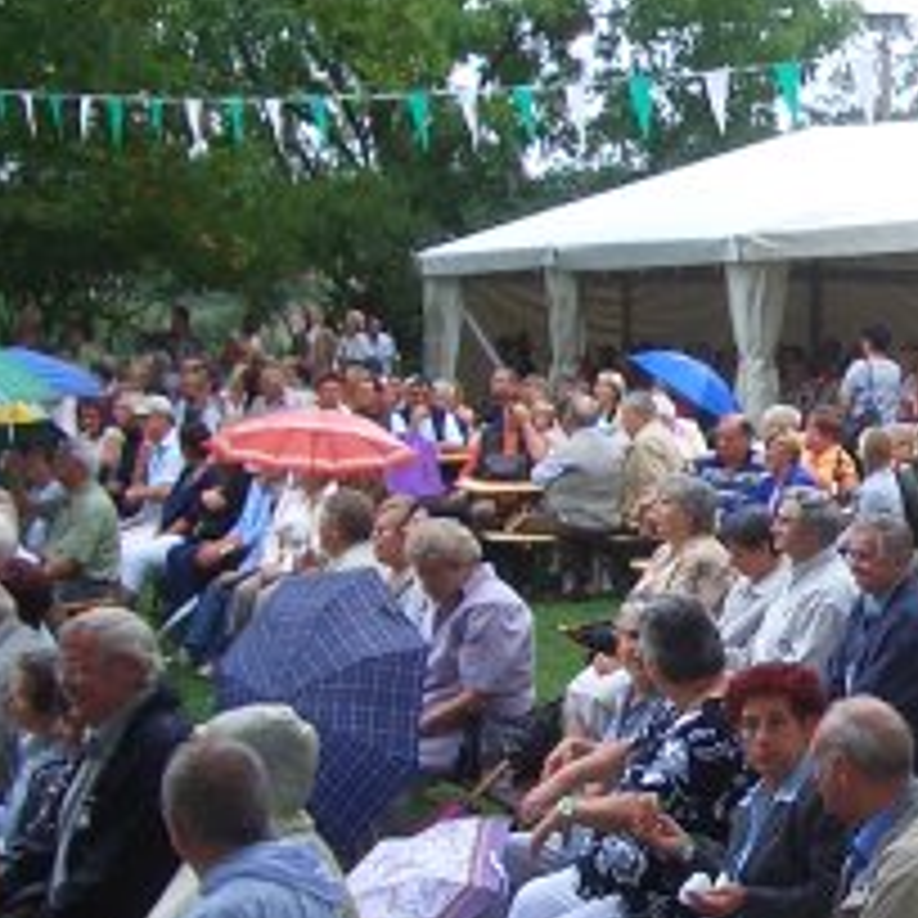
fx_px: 2910
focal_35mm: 97
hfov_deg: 16.7
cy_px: 558
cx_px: 1251
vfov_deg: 17.9
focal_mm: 5.8
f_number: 2.6
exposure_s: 1/125
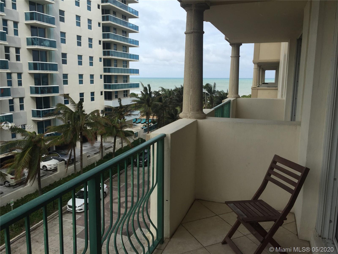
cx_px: 169
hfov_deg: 61.7
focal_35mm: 29
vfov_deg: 48.2
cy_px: 127
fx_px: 283
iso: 32
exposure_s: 1/1522
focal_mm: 4.15
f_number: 2.2
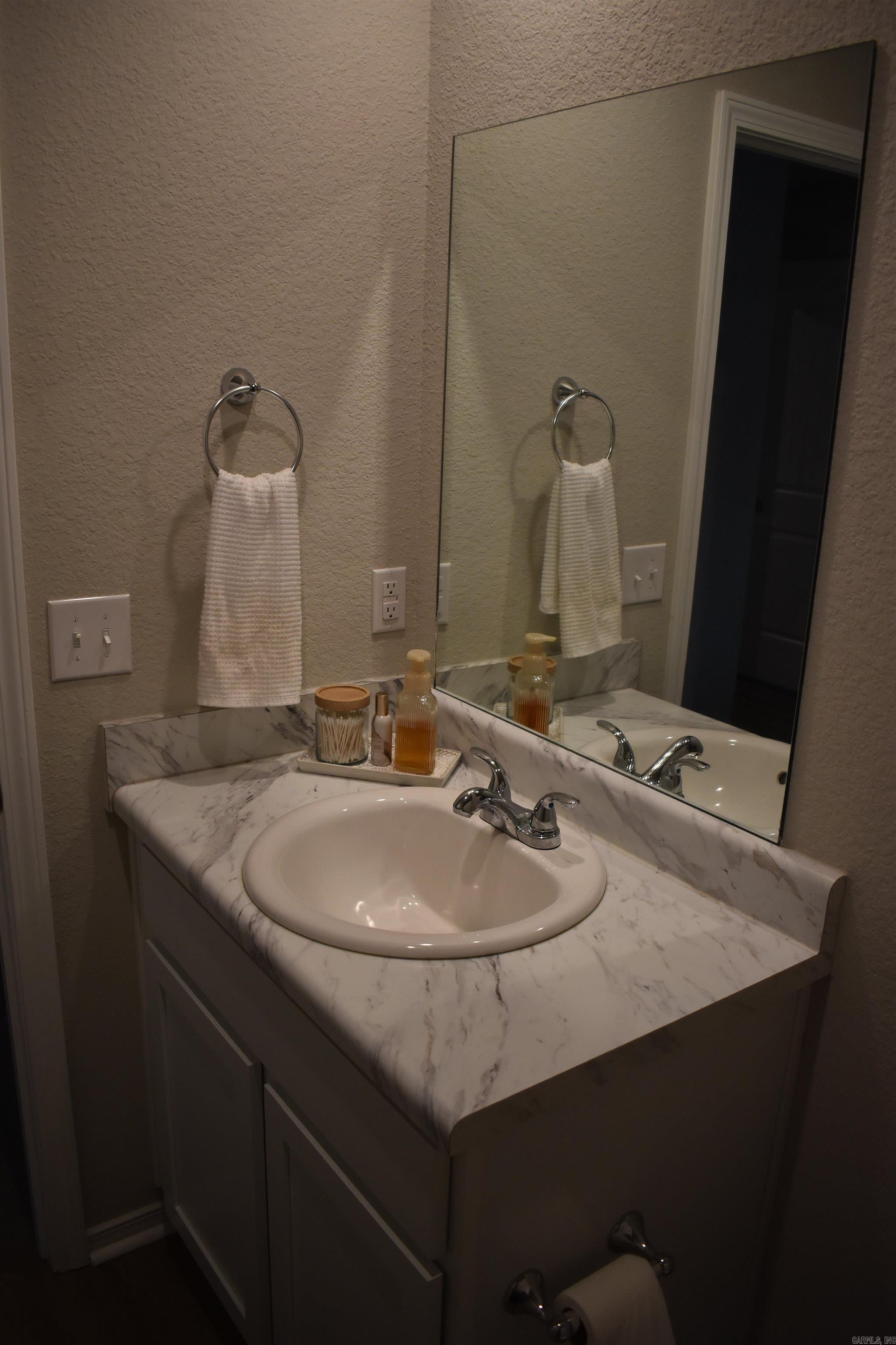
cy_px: 672
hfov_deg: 47.9
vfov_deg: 67.4
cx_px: 448
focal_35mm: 27
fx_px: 1008
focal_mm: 18
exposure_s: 1/160
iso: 800
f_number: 3.5
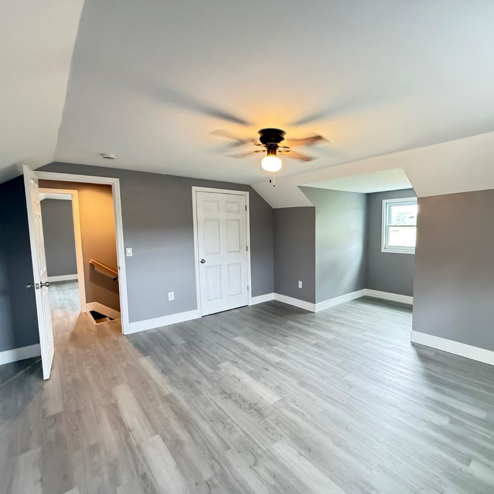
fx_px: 274
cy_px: 252
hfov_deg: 82.8
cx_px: 299
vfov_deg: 84.0
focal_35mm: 17
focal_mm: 2.22
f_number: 2.2
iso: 640
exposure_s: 1/60
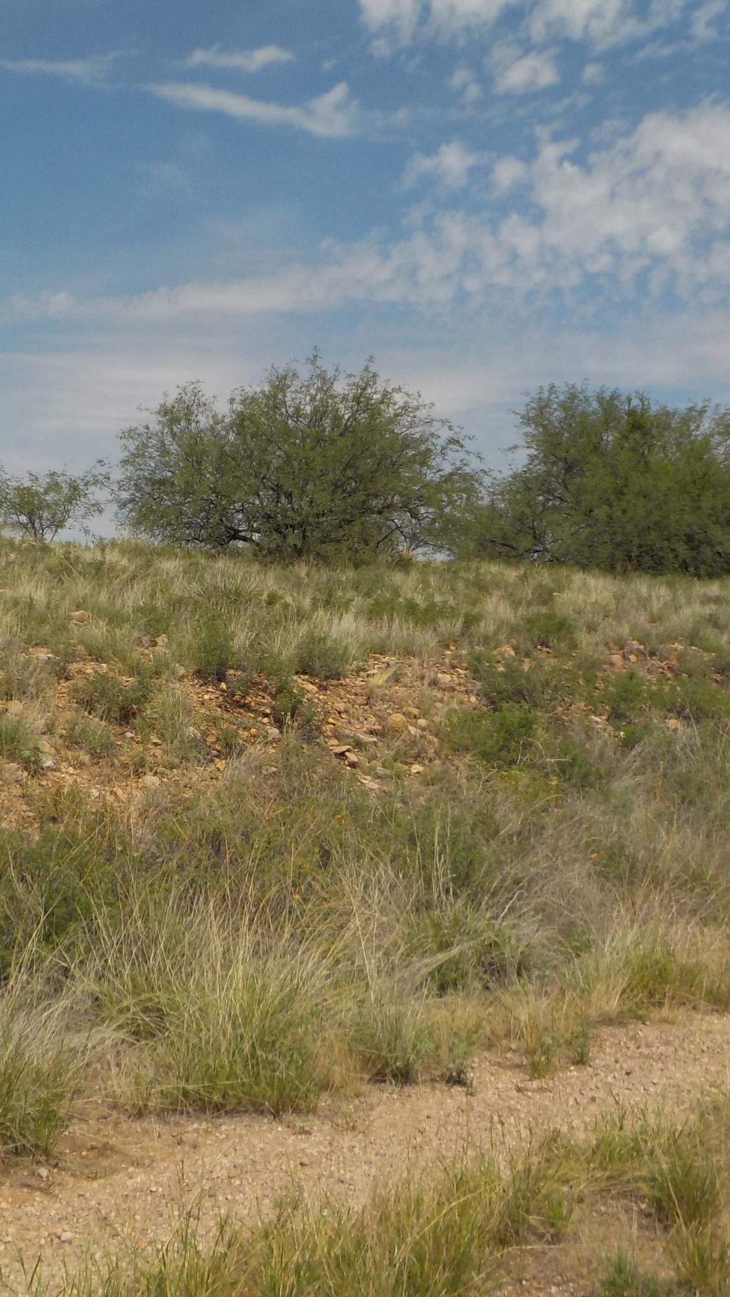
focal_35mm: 44
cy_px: 648
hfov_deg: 26.9
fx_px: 1513
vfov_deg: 46.4
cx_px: 212
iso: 125
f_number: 6.6
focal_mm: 4.1
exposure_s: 1/640
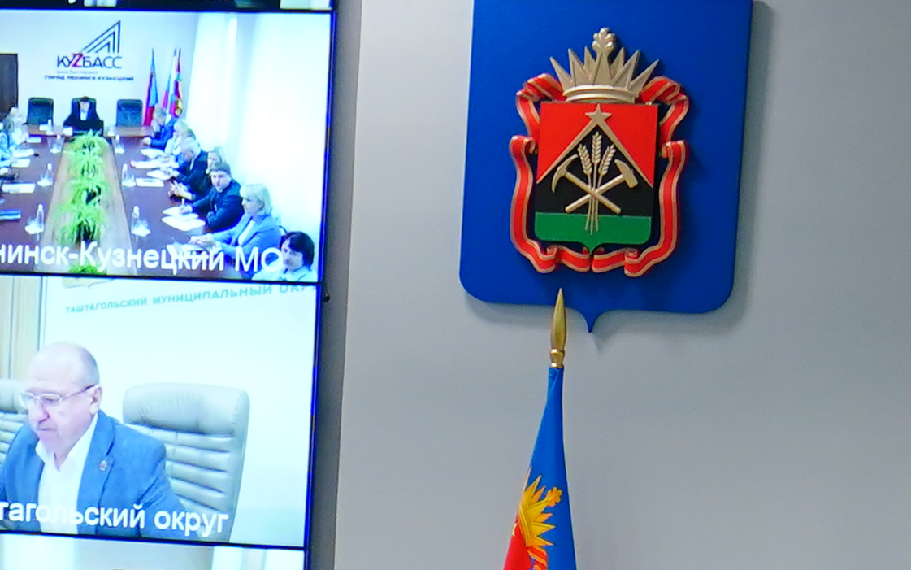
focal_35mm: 180
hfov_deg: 11.1
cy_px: 1006
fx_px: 4470
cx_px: -523
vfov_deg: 7.1
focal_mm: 33
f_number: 2.8
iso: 1250
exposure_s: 1/250
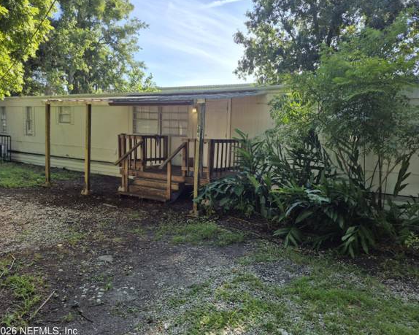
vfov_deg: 56.8
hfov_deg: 68.1
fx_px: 310
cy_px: 171
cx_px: 220
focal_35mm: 25
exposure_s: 1/980
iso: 25
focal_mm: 5.4
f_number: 1.8
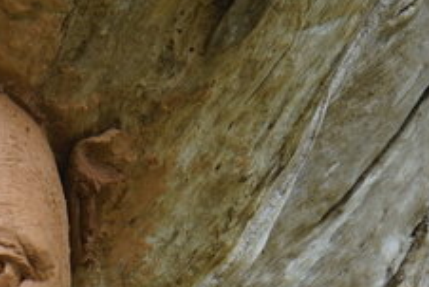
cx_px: -188
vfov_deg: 3.7
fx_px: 4424
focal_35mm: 371
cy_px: 639
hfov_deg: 5.5
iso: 100
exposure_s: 1/80
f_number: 6.3
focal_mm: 70
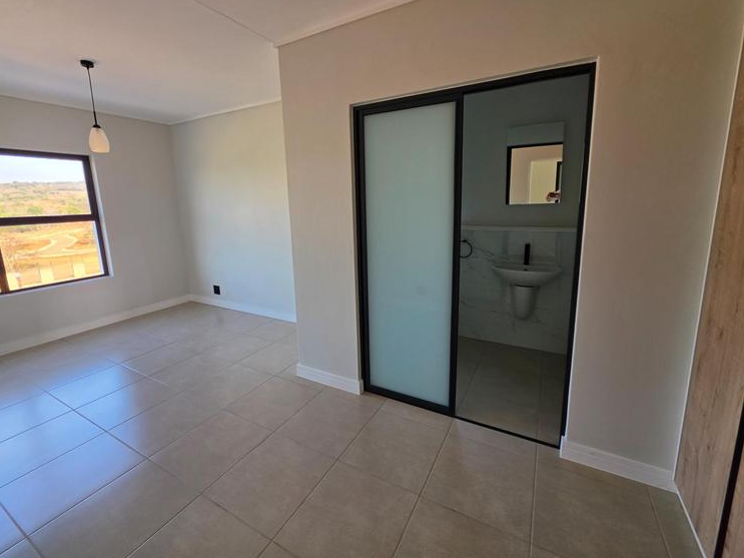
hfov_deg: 102.1
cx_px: 379
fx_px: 301
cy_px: 258
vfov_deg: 85.5
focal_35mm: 14
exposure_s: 1/100
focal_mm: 2.2
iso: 25
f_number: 1.9
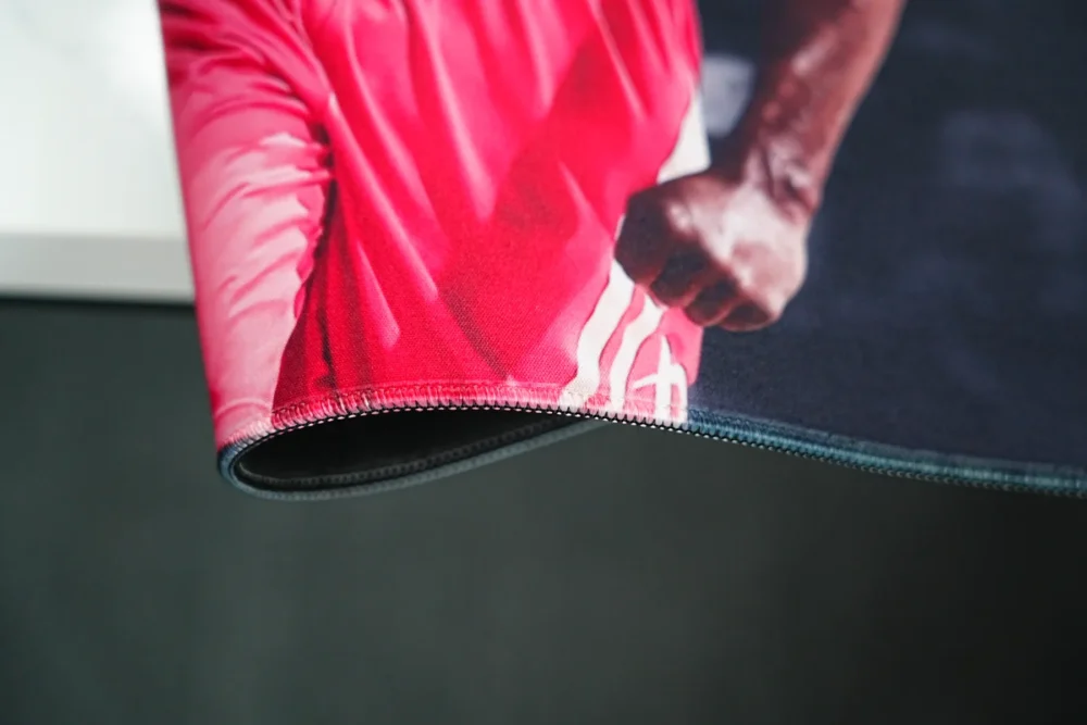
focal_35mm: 86
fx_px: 2597
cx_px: 544
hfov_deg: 23.6
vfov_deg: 15.9
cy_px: 362
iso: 1250
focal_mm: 86
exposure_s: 1/20
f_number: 4.5
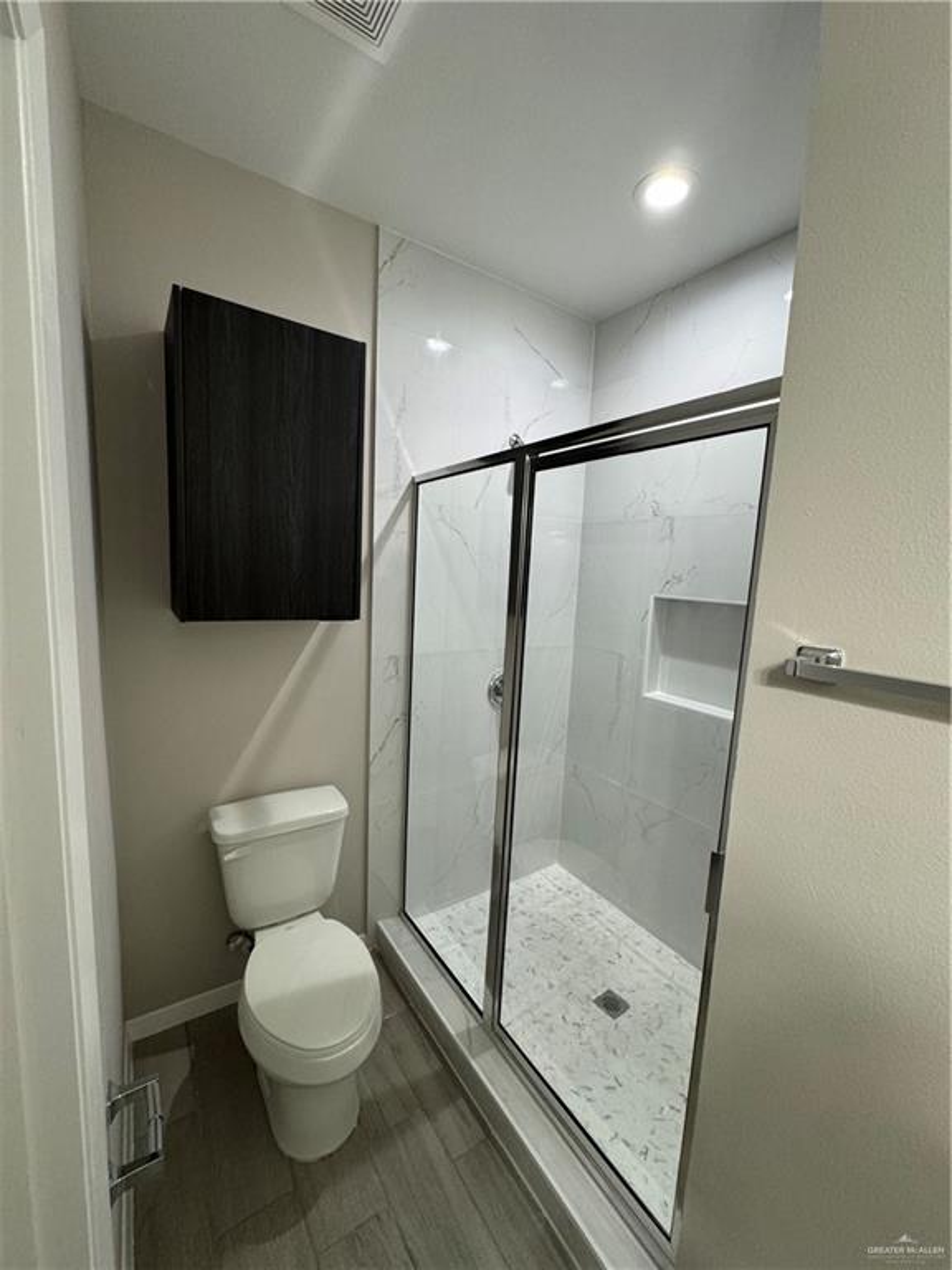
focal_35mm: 14
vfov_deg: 102.1
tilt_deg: -7.5
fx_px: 513
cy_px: 635
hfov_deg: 85.7
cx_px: 476
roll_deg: -2.3
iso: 200
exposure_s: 1/60
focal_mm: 2.22
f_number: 2.2
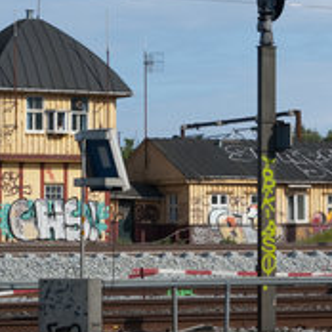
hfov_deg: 10.8
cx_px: 242
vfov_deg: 10.9
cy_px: 137
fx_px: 1747
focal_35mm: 161
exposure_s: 1/400
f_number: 10
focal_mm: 55
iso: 400
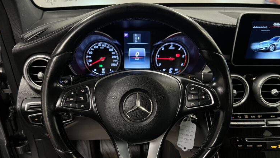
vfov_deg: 40.0
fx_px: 215
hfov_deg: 66.0
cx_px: 141
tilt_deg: -31.0
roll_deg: -0.8
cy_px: 98
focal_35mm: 29
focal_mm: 5.7
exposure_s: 1/50
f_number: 1.5
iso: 400
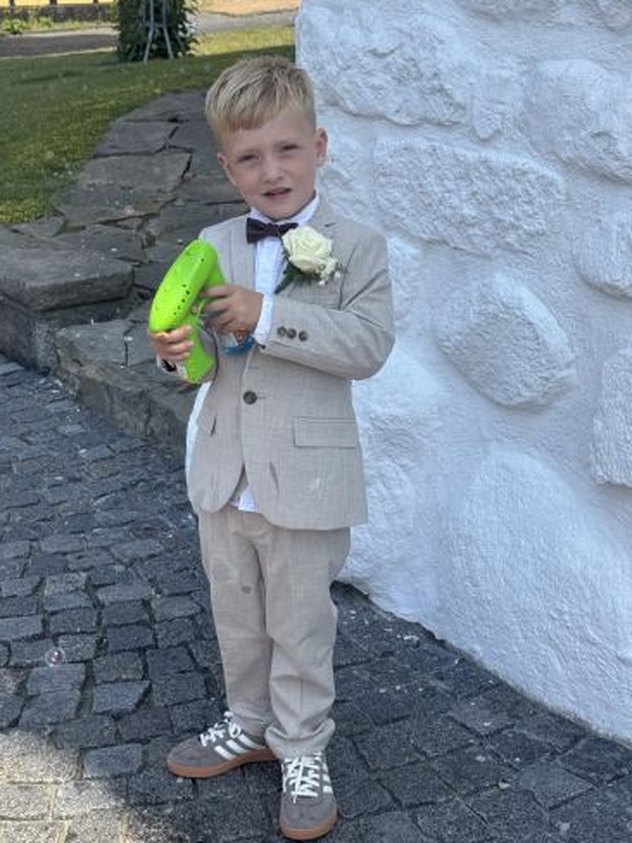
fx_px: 1436
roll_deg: +0.0
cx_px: 316
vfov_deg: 32.7
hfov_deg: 24.8
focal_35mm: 59
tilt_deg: -15.2
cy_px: 368
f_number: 1.78
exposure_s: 1/3096
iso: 64
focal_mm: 6.76
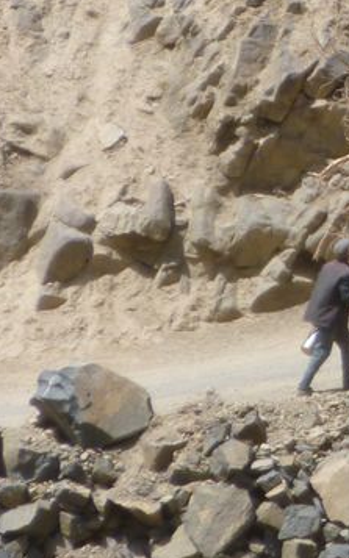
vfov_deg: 2.4
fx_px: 13565
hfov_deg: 1.5
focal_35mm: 891
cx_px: 883
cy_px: 167
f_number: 5.9
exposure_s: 1/320
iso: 100
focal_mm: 45
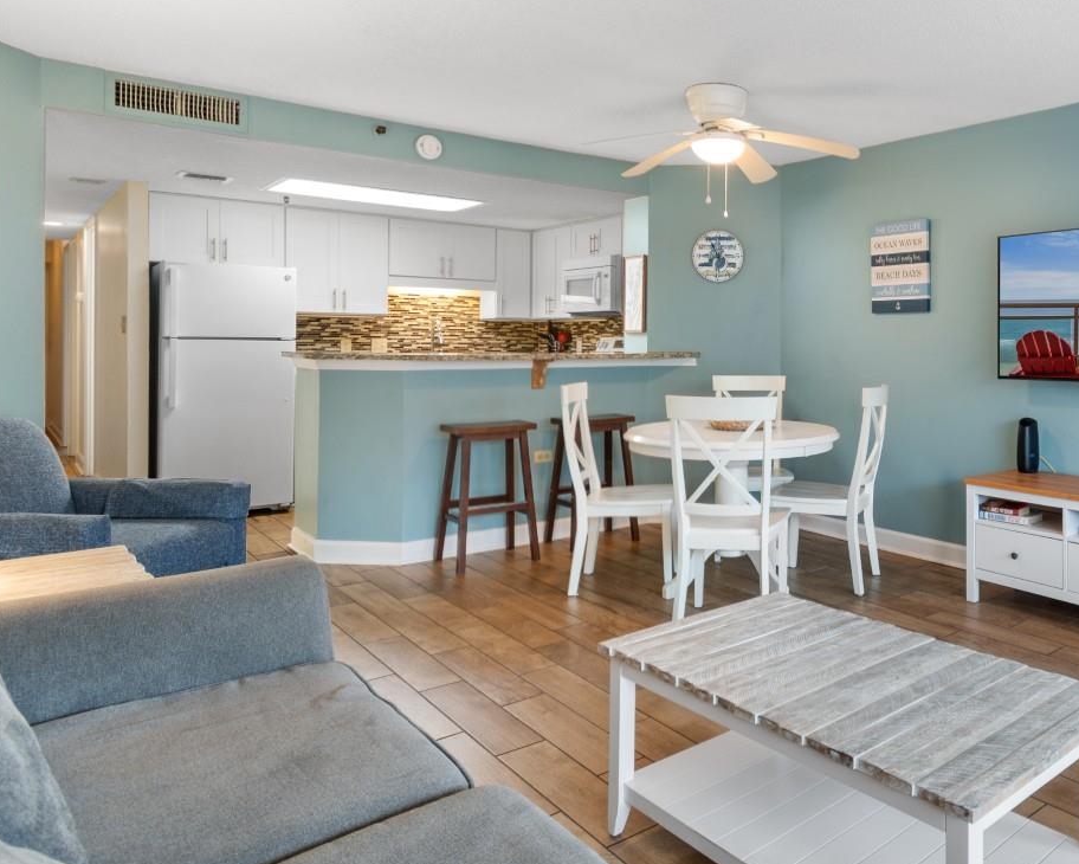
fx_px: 799
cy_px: 337
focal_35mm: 25
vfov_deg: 56.3
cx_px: 818
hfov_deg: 63.8
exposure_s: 1/5
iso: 100
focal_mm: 10
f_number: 4.5
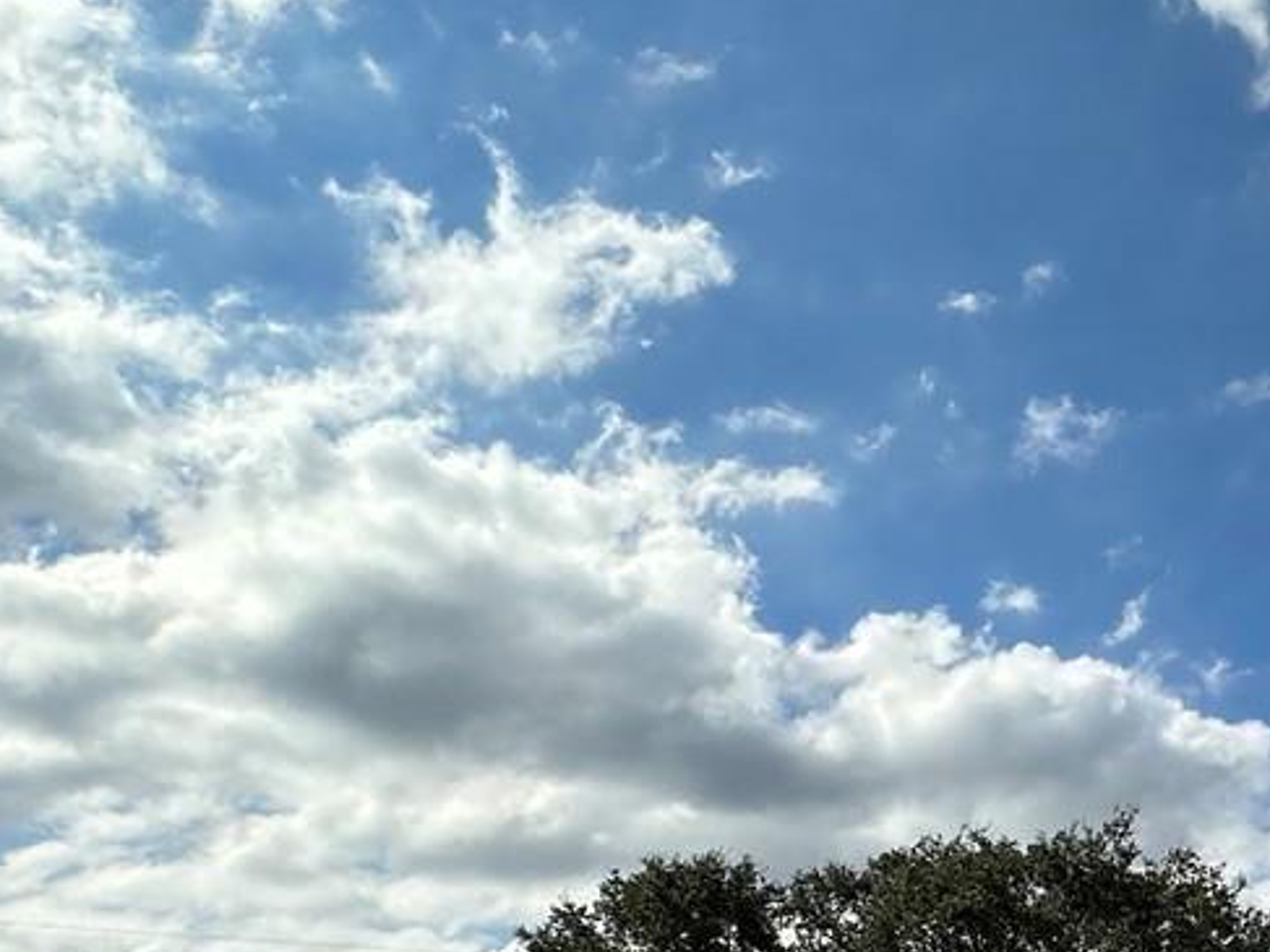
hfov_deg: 34.8
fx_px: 1687
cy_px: 1137
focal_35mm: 46
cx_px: 1434
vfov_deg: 27.7
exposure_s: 1/3300
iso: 50
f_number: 2.2
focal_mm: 2.22
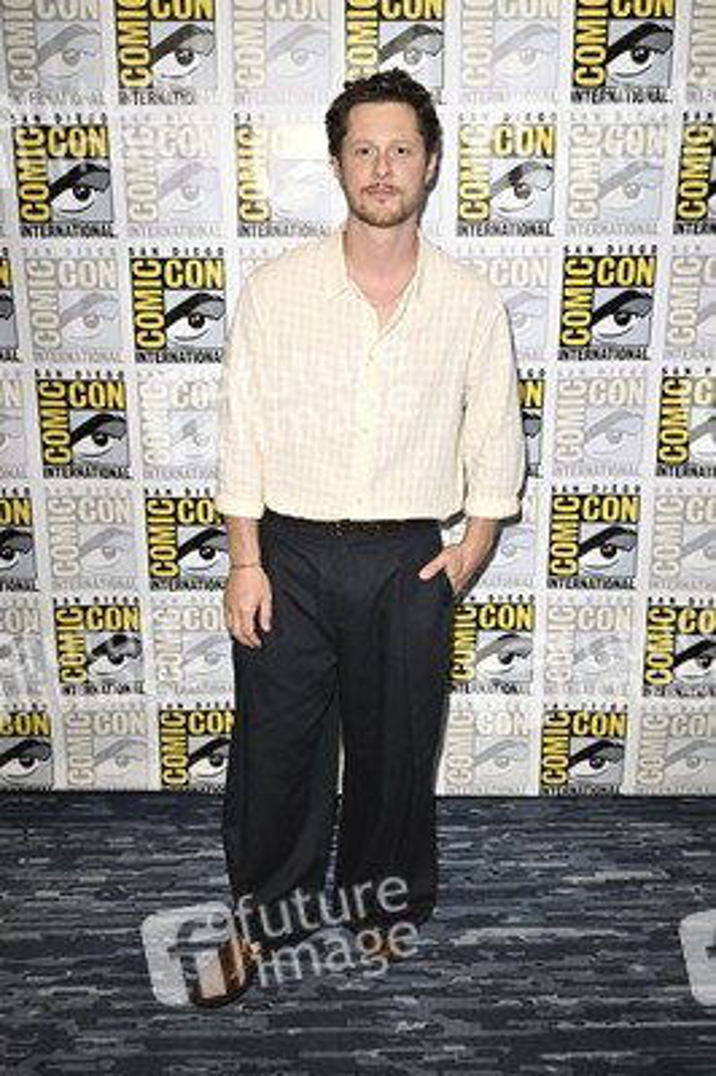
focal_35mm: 35
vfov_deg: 54.5
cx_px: 358
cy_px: 538
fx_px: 1046
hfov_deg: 37.8
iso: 2000
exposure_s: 1/250
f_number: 5.6
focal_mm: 35
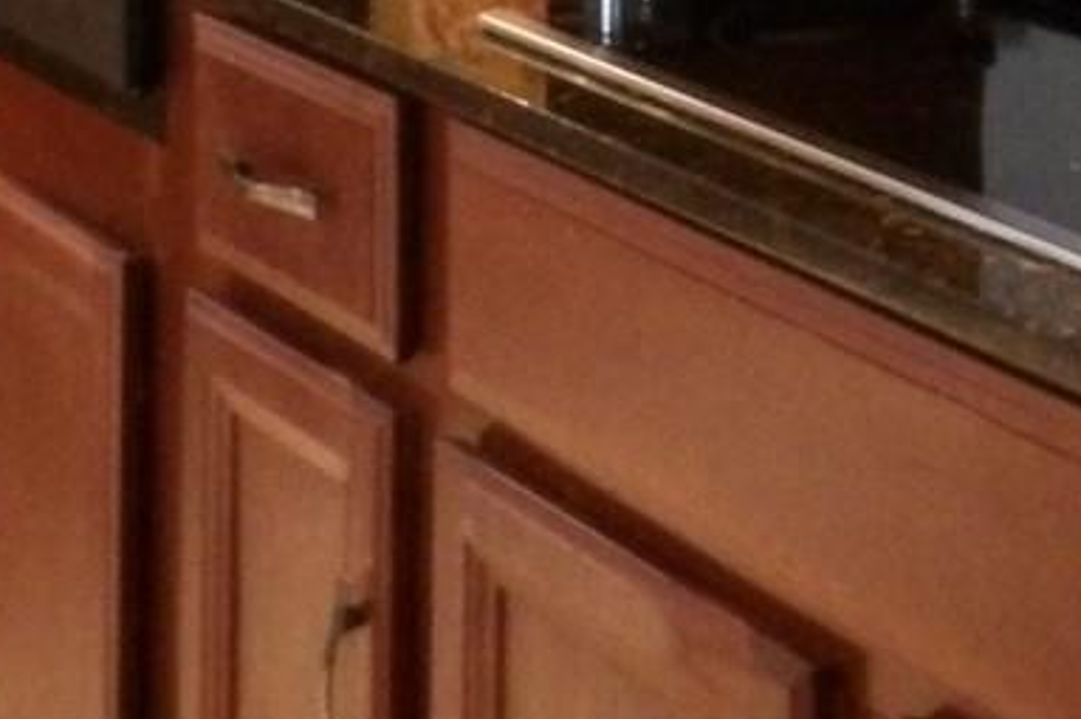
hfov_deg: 20.2
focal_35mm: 100
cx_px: 866
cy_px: -705
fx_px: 3001
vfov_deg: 12.2
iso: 800
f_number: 7.7
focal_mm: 4.2
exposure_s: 1/2.5
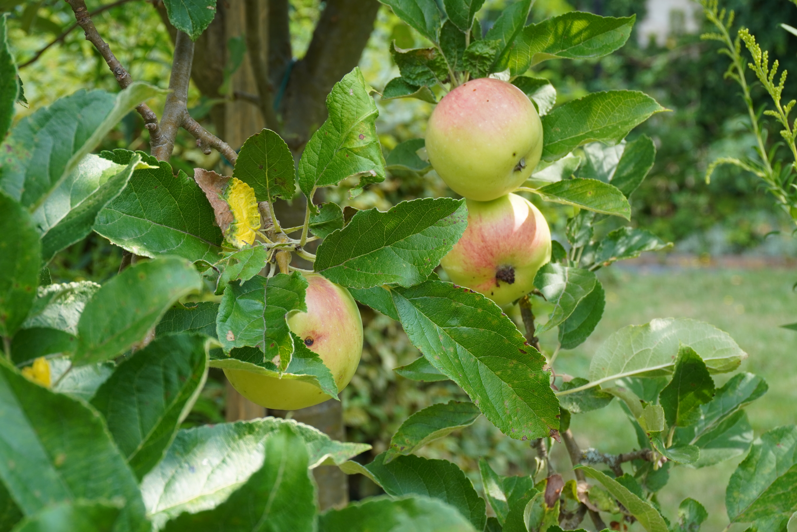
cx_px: 398
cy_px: 266
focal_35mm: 60
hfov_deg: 33.4
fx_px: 1328
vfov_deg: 22.6
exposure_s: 1/80
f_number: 9
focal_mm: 40
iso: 250
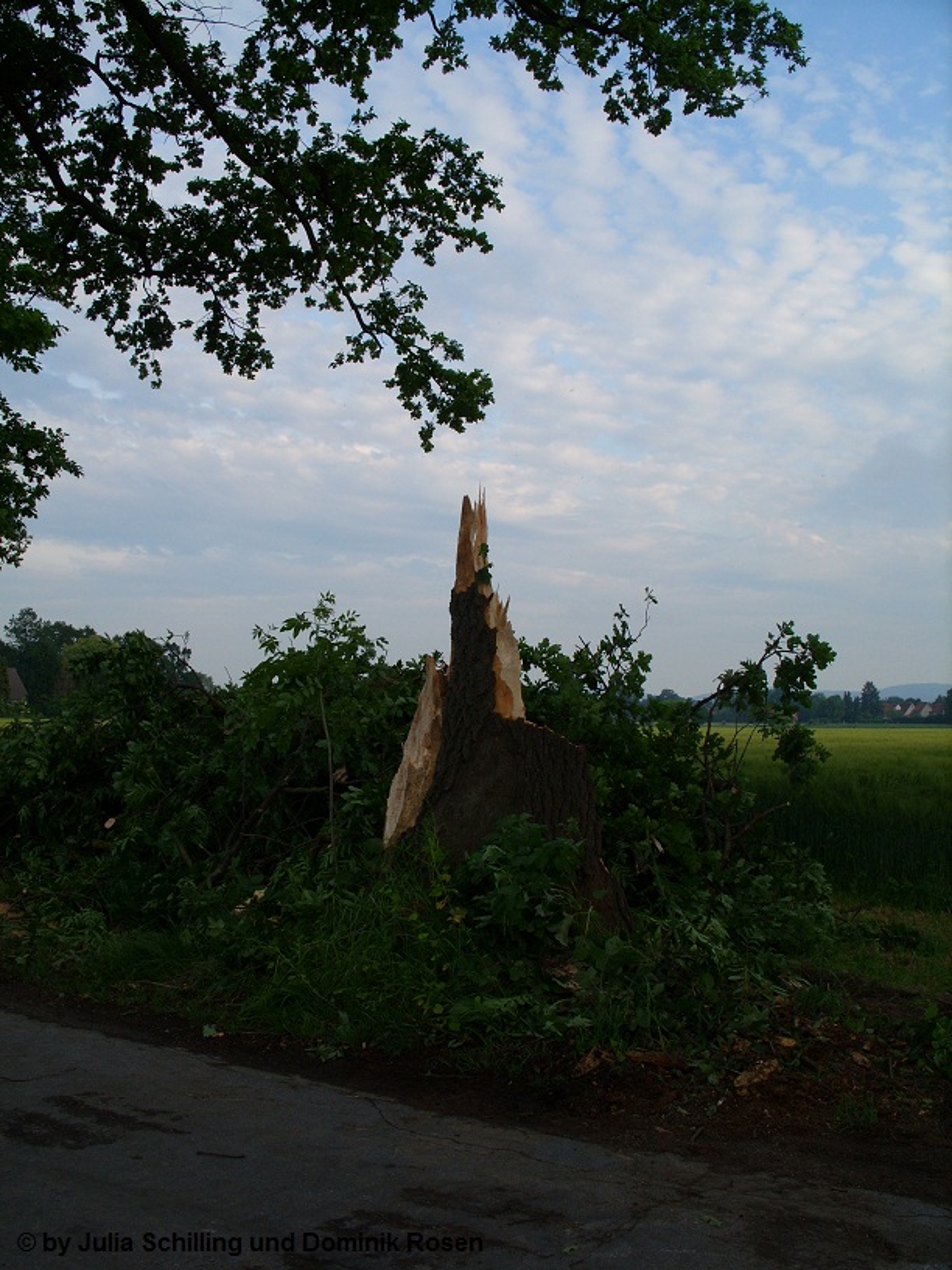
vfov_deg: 49.0
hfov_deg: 37.7
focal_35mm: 38
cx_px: 476
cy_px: 635
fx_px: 1393
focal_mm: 7.8
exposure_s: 1/184
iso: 50
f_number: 5.7
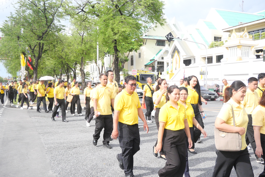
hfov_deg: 54.4
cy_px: 88
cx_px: 132
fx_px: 258
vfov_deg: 37.9
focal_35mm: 35
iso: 2000
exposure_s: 1/4000
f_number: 5
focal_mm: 17
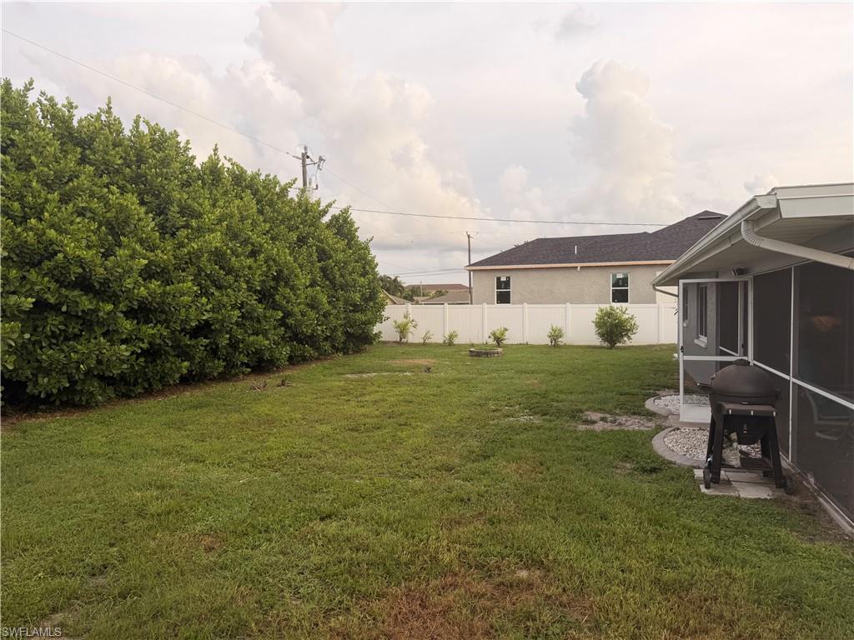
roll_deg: +0.8
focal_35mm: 24
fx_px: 592
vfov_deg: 56.8
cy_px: 320
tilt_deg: -2.3
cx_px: 427
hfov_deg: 71.6
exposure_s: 1/524
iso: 80
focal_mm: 6.76
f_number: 1.78
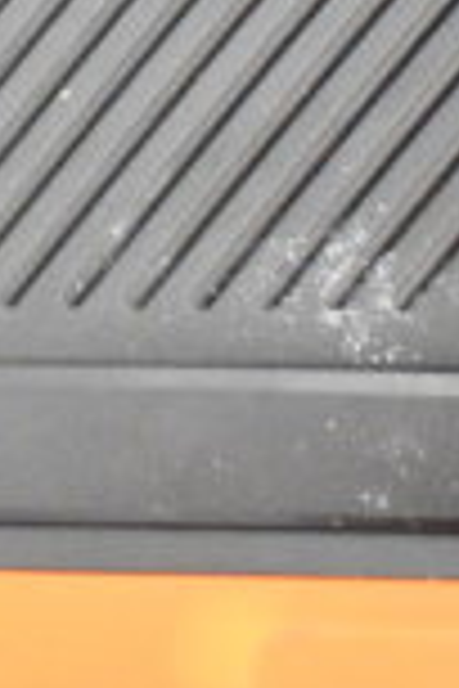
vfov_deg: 8.0
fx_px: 4628
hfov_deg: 5.7
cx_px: 36
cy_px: -839
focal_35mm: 242
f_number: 4
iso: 7200
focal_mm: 27
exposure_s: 1/40
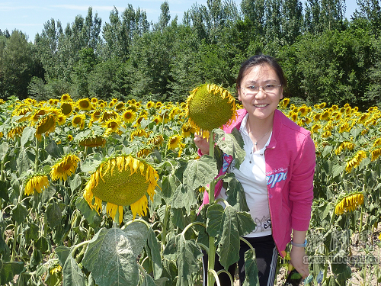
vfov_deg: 35.1
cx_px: 190
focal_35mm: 41
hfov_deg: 45.8
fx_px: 451
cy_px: 143
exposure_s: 1/500
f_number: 4
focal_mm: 4.7
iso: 100
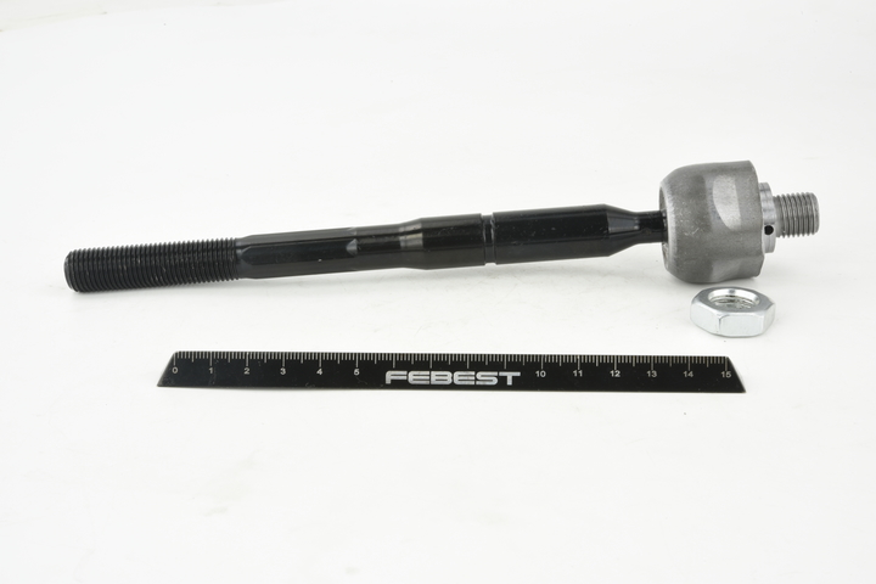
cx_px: 438
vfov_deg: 22.6
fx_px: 1460
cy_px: 292
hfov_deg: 33.4
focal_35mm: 60
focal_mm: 60
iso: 100
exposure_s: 1/2.5
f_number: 32
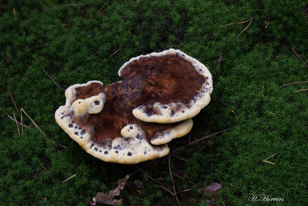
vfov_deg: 18.2
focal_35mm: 75
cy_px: 103
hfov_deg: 27.0
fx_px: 642
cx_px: 154
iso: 250
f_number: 5.6
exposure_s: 1/80
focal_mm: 50
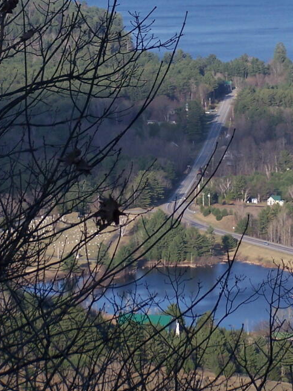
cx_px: 264
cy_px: 21
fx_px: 2788
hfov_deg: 6.0
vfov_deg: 8.0
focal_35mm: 247
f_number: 3.2
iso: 80
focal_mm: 19.4
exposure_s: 1/1000
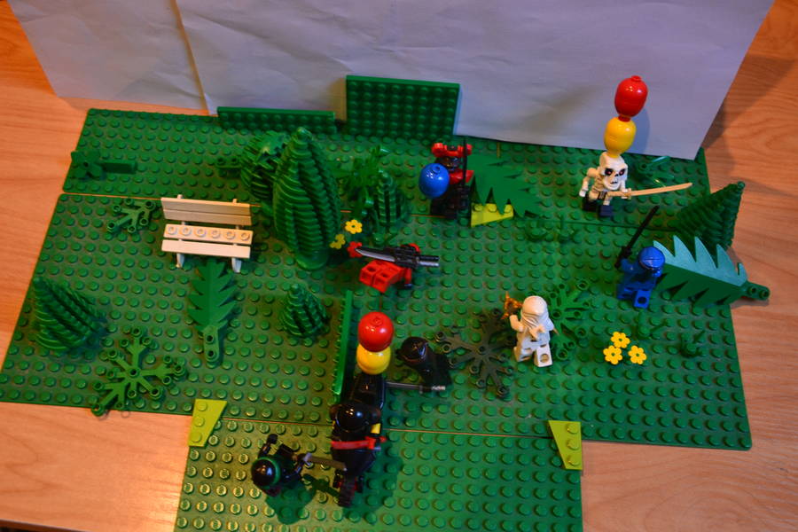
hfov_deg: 53.1
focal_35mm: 36
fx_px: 798
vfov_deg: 36.9
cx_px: 399
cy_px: 266
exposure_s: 1/15
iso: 800
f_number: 5.6
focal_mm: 24
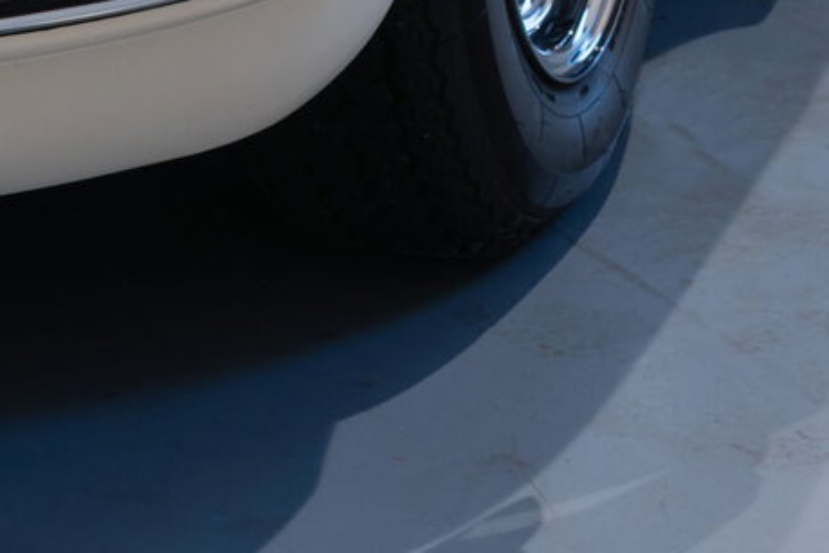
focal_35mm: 137
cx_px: -97
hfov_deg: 14.6
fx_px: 3156
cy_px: -483
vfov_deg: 9.5
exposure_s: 2
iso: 100
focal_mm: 35
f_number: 10
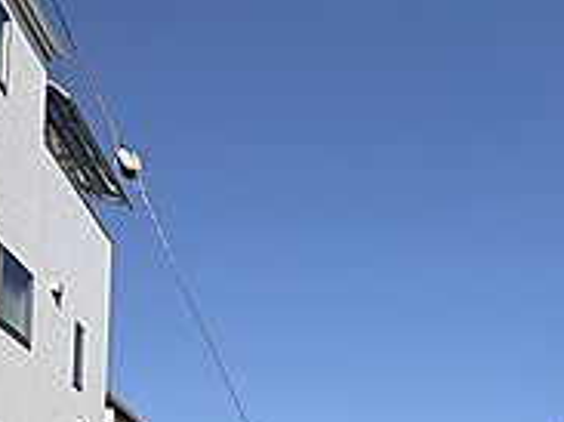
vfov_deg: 26.2
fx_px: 749
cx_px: 385
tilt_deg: +4.5
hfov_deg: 40.6
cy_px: 567
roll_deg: -0.4
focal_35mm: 46
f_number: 2.2
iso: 50
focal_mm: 2.22
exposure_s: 1/2494
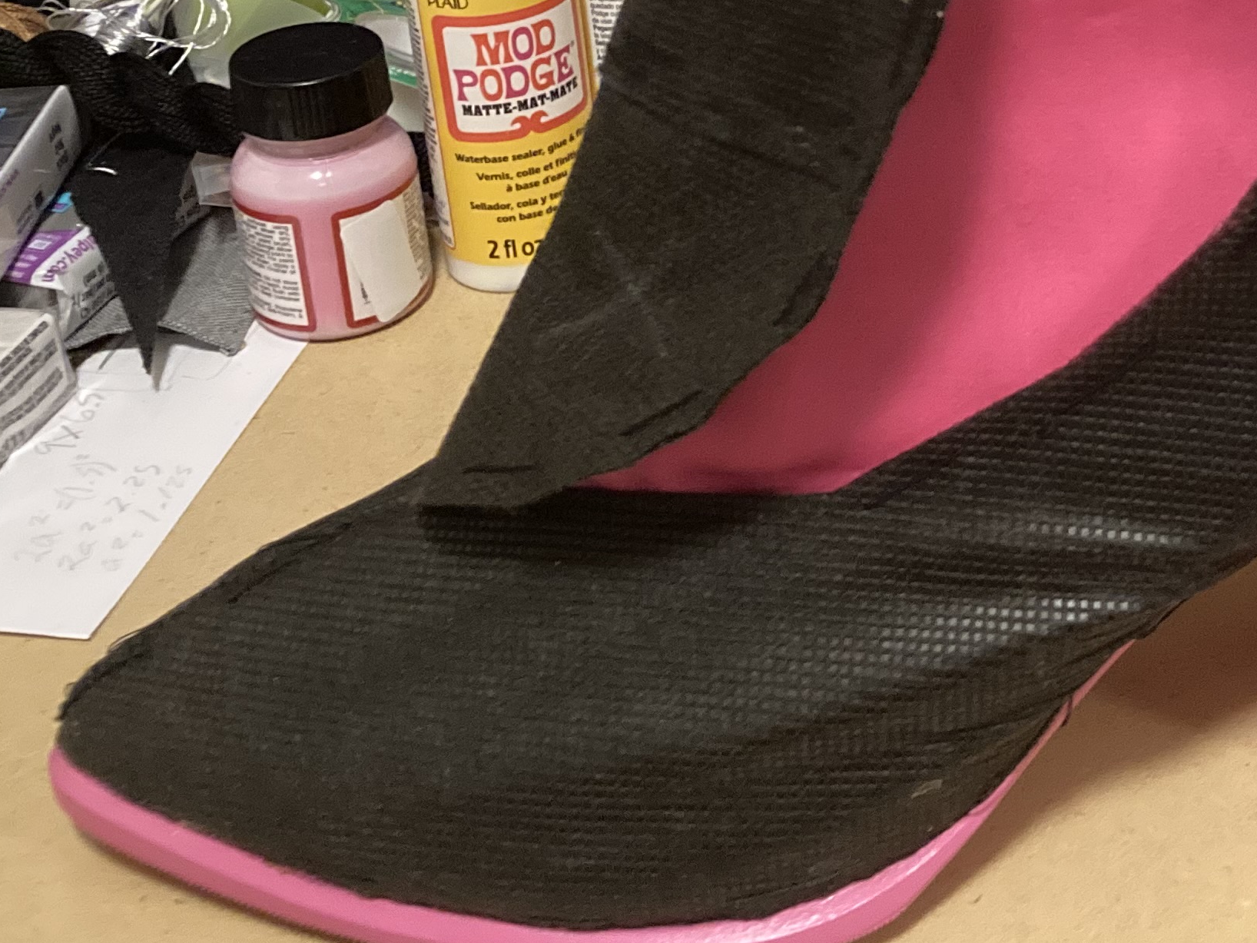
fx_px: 2506
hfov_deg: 27.3
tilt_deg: -23.8
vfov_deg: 20.6
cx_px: 1084
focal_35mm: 69
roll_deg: +2.0
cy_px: -19
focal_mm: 3.99
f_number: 1.8
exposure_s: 1/24
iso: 500
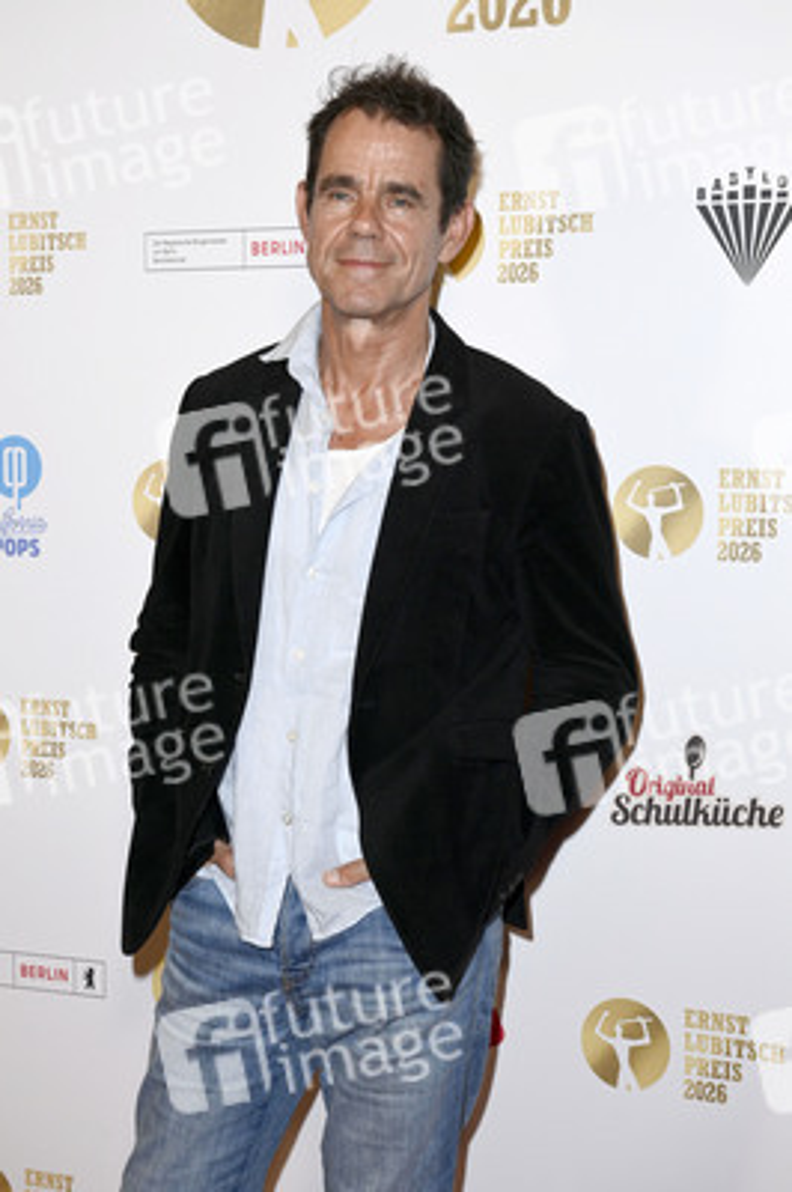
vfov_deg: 33.4
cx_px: 396
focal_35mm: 60
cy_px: 596
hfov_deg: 22.6
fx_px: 1983
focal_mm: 60
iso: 640
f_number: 5.6
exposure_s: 1/200
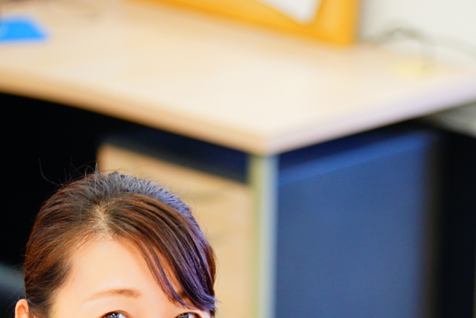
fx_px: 2606
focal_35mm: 197
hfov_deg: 10.4
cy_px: 343
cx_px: 387
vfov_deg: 6.9
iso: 500
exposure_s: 1/100
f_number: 2.8
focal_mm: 90
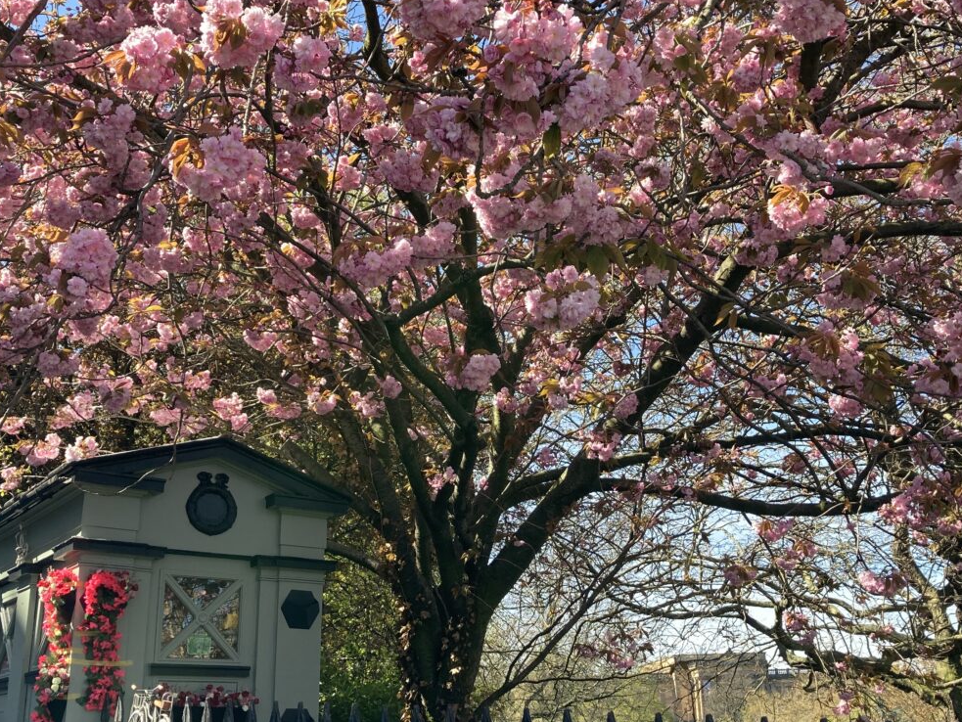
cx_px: 521
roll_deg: +1.1
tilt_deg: +15.8
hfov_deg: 45.7
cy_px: 423
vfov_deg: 35.1
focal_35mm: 41
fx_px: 1140
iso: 20
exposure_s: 1/408
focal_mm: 3.99
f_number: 1.8
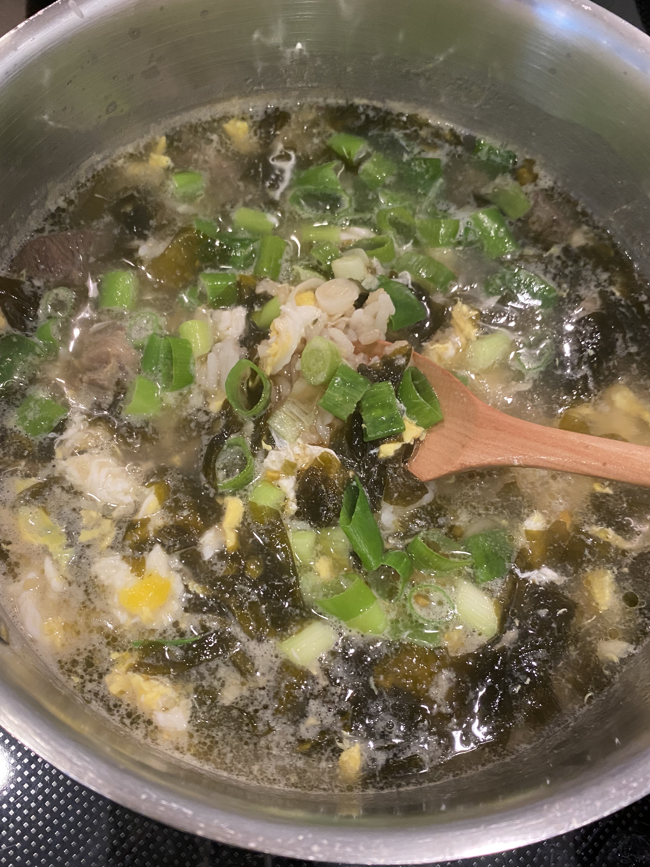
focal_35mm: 29
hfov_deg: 48.2
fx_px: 726
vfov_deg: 61.6
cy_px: 457
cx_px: 308
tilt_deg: -69.3
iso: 320
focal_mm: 4.25
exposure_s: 1/60
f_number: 1.8
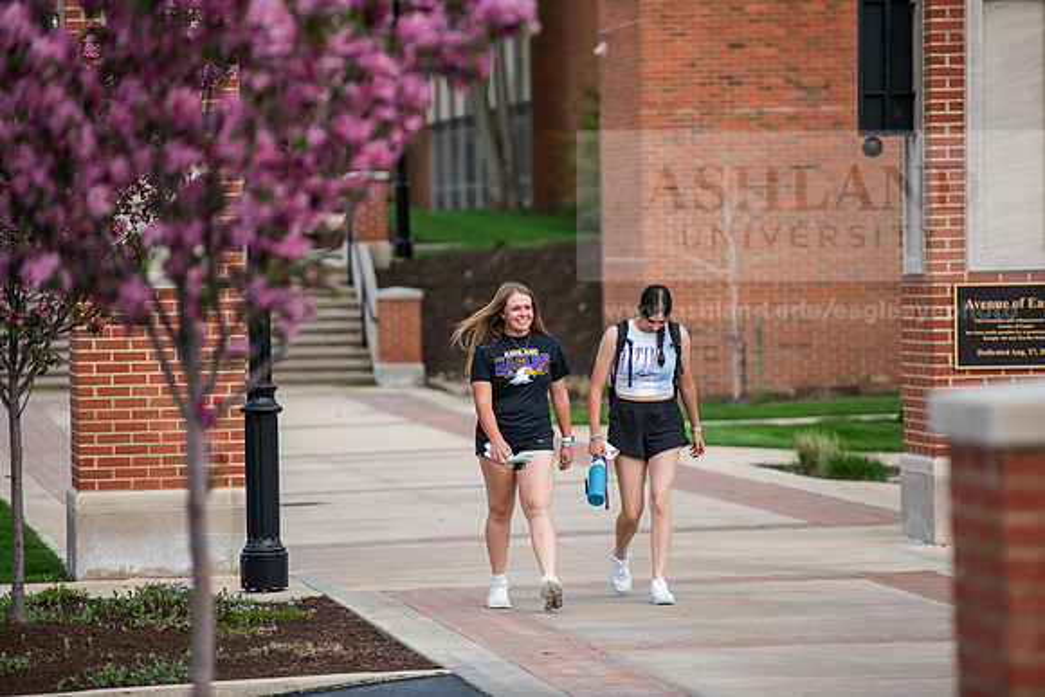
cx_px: 522
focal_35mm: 195
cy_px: 348
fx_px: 5661
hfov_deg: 10.5
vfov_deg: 7.0
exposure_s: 1/800
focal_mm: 195
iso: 200
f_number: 3.2
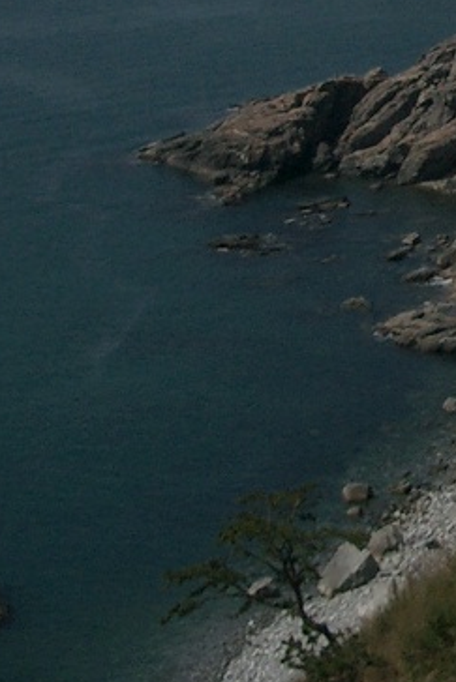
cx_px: 535
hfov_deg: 10.6
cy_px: 77
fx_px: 2430
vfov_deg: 15.8
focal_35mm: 128
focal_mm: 5.8
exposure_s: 1/1250
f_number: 4.3
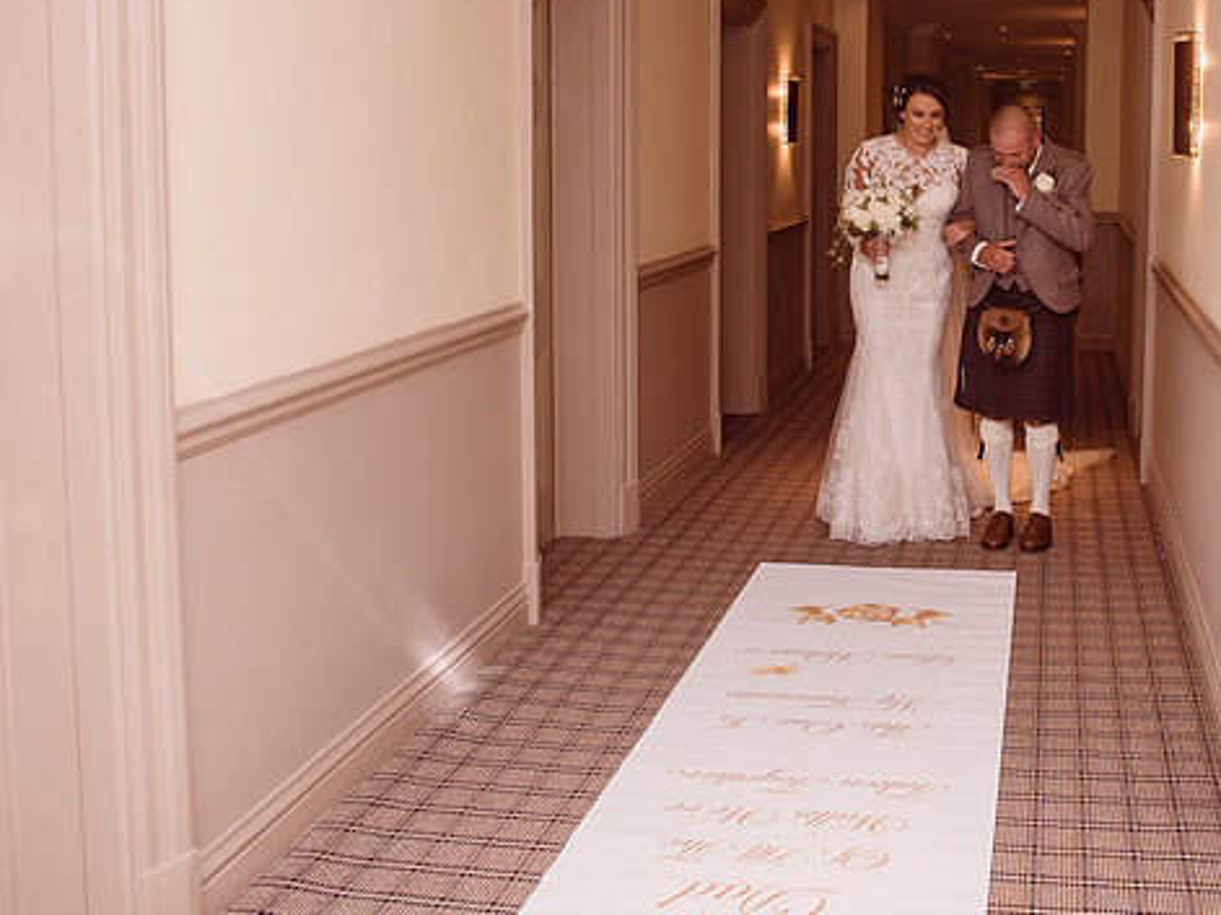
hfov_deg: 43.5
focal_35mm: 42
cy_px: 259
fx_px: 1481
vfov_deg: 33.8
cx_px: 901
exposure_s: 1/60
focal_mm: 26
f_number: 5.6
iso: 320
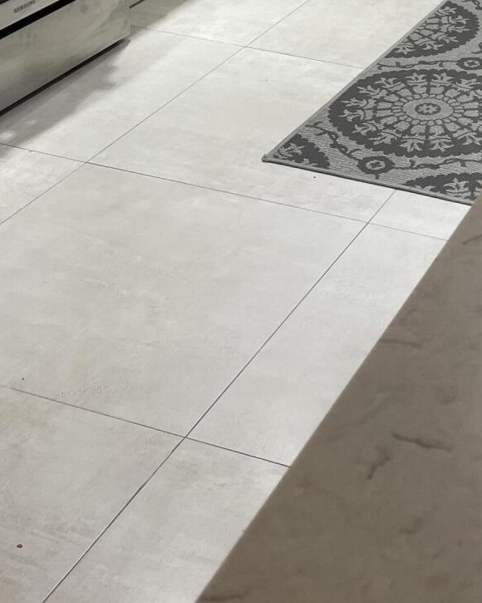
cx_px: 529
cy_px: -108
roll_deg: -3.1
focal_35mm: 70
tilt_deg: -17.1
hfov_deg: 20.8
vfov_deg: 24.7
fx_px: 1248
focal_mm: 4.2
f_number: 1.6
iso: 80
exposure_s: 1/60
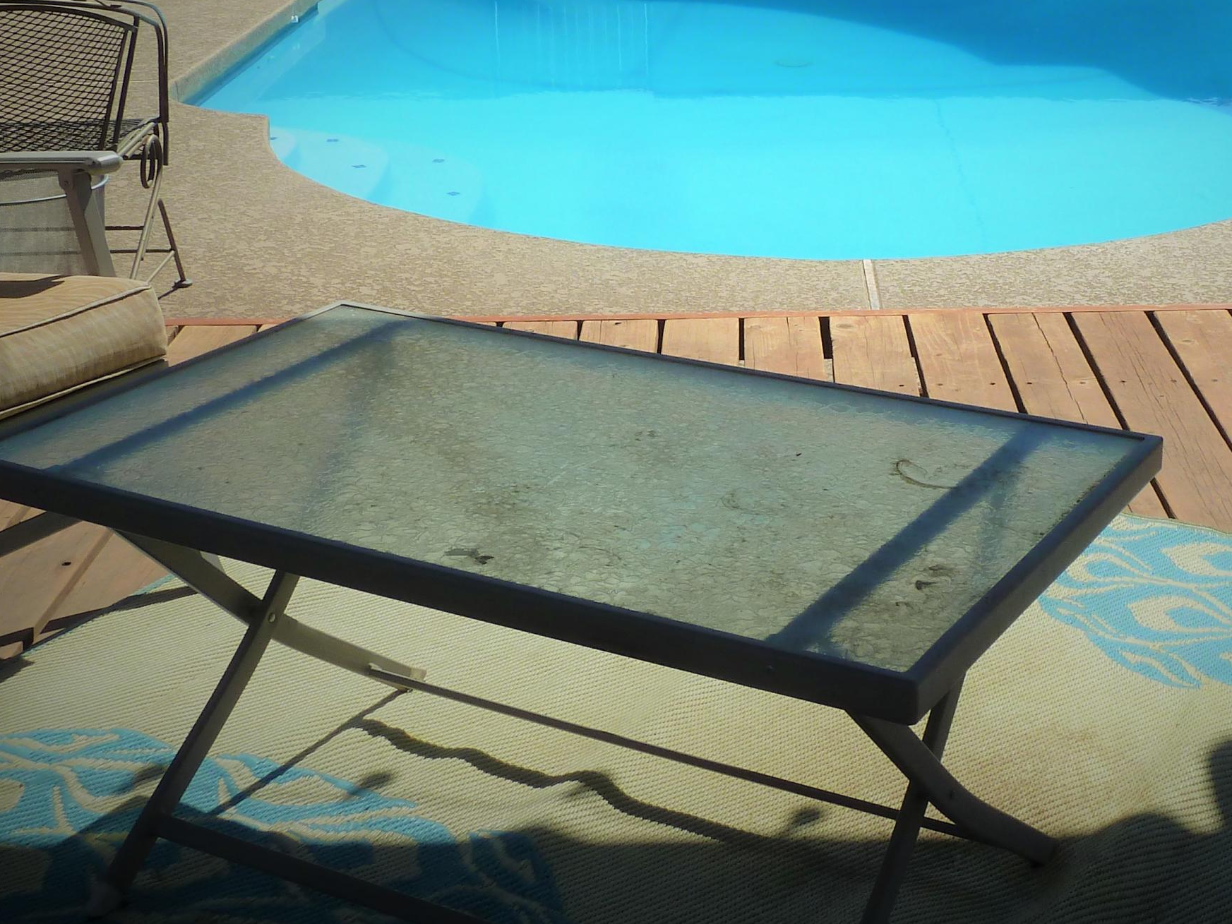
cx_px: 746
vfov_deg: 26.3
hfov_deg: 34.8
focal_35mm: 55
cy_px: 246
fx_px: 1958
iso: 80
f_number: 5.6
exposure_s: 1/500
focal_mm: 5.3
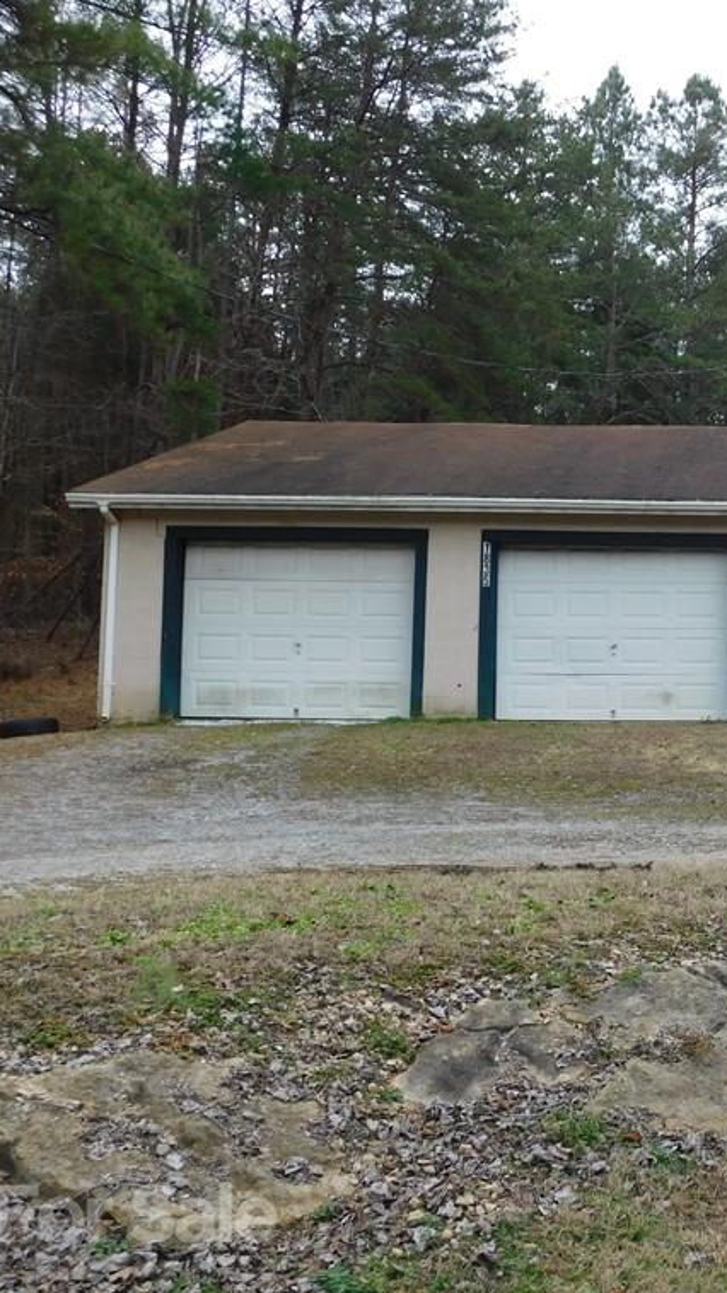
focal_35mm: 53
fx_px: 1818
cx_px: 860
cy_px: 641
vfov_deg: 39.2
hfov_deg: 21.1
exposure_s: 1/100
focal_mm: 6.3
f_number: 3.5
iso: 125
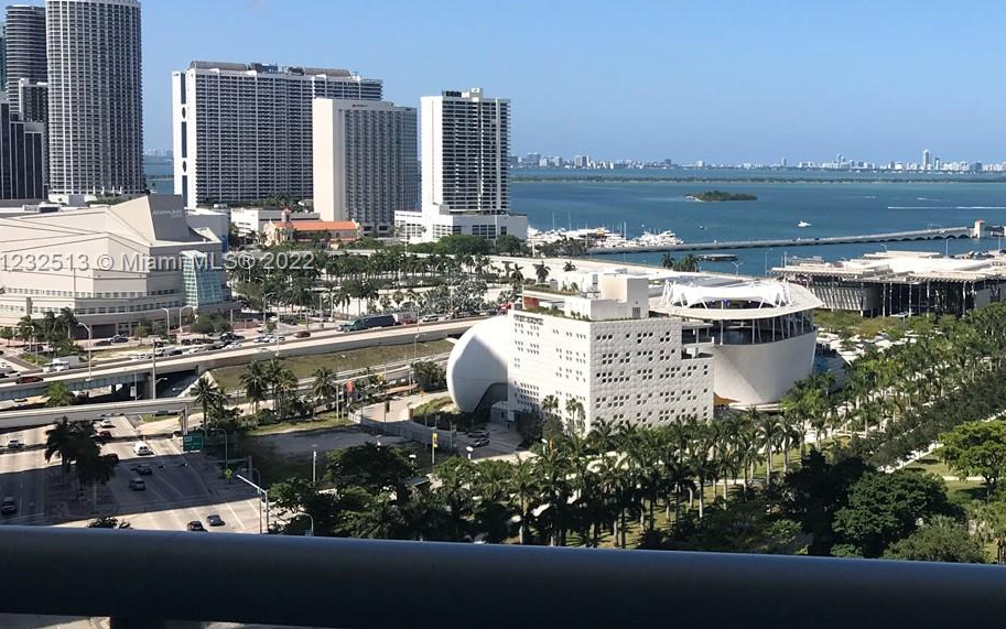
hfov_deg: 37.1
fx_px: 1426
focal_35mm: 52
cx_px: 844
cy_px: 263
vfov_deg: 24.9
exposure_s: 1/2336
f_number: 1.8
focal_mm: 3.99
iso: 20
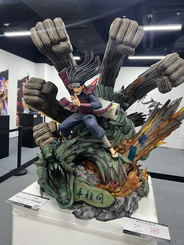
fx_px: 184
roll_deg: -4.5
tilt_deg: -4.9
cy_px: 122
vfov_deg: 67.3
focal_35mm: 26
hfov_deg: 53.1
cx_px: 92
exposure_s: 1/50
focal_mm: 5.7
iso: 100
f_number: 1.5
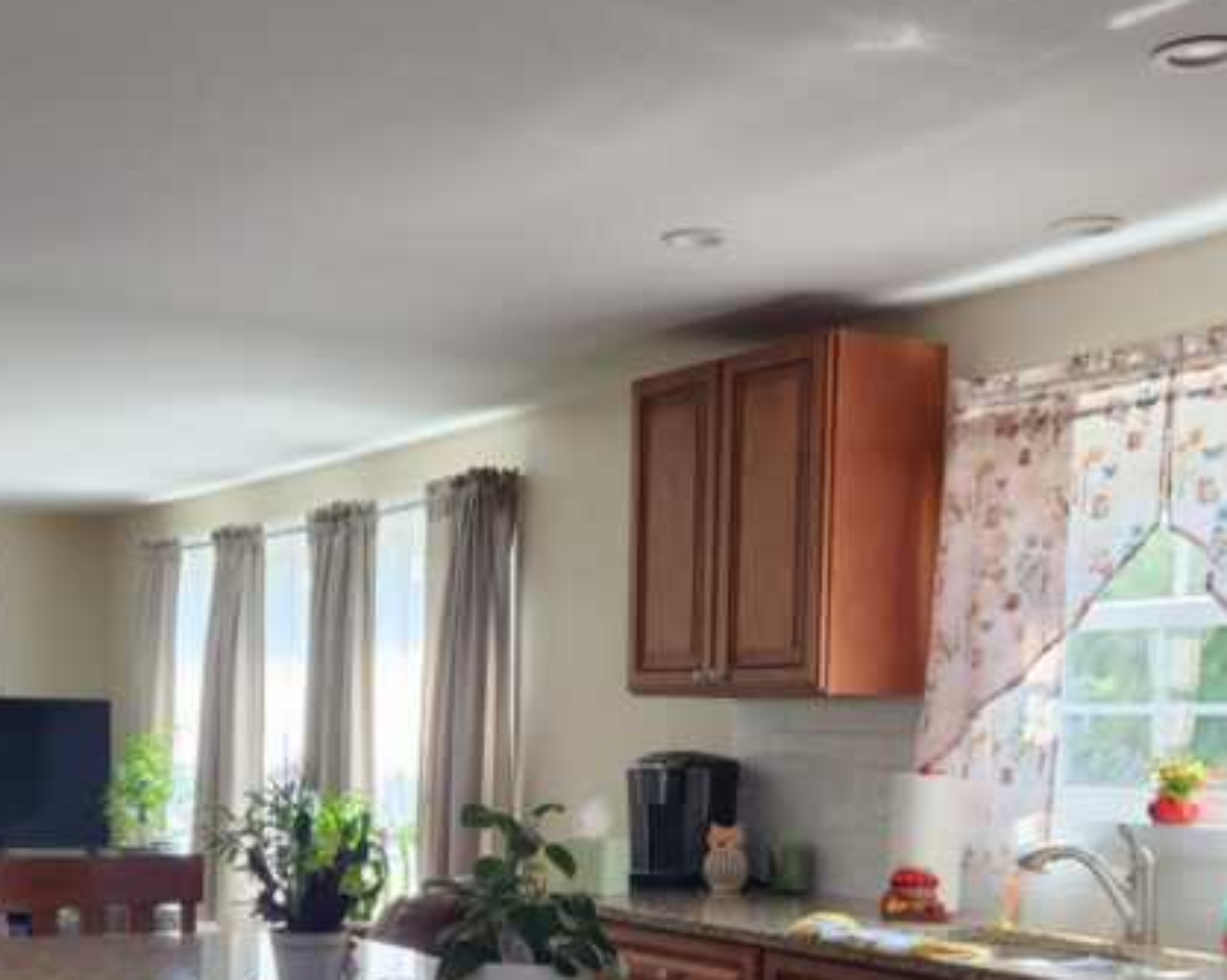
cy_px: 827
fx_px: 1996
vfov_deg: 26.9
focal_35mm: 55
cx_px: 549
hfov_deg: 34.1
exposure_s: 1/180
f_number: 1.8
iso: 125
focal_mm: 5.4
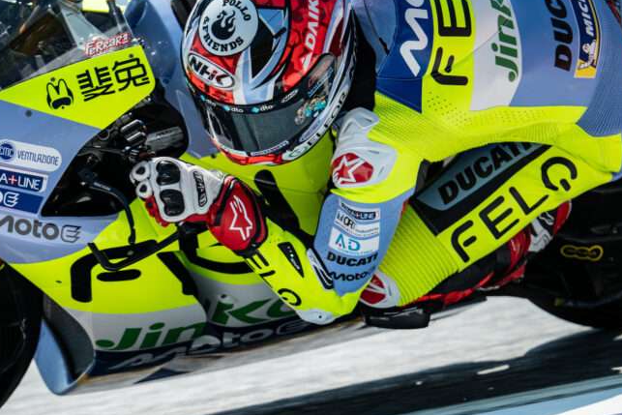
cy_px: 255
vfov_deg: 2.2
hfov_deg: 3.2
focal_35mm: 637
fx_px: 11008
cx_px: 294
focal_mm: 400
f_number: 5
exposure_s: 1/1250
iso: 160
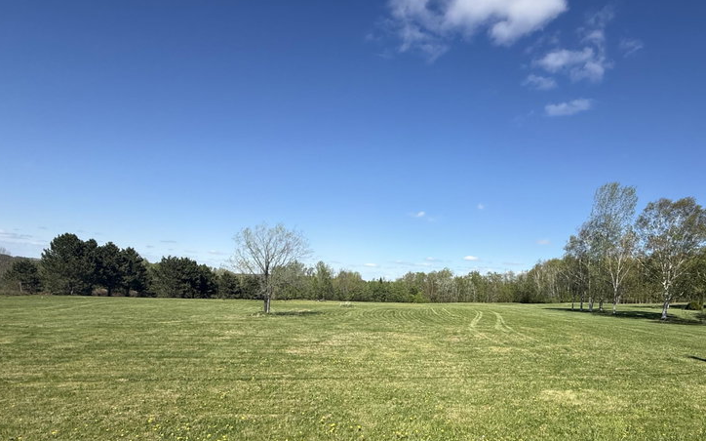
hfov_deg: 81.2
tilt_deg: -3.9
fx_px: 404
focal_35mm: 21
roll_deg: -3.7
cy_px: 310
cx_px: 426
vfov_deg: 55.4
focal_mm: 2.22
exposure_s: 1/2320
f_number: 2.2
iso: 50
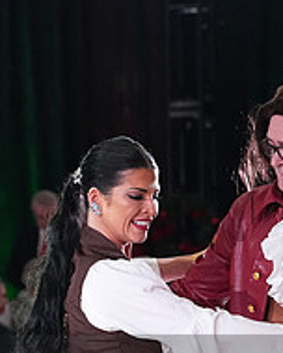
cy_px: 398
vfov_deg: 6.4
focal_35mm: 303
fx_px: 3172
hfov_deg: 5.1
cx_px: 176
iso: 6400
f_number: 5
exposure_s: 1/400
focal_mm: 106
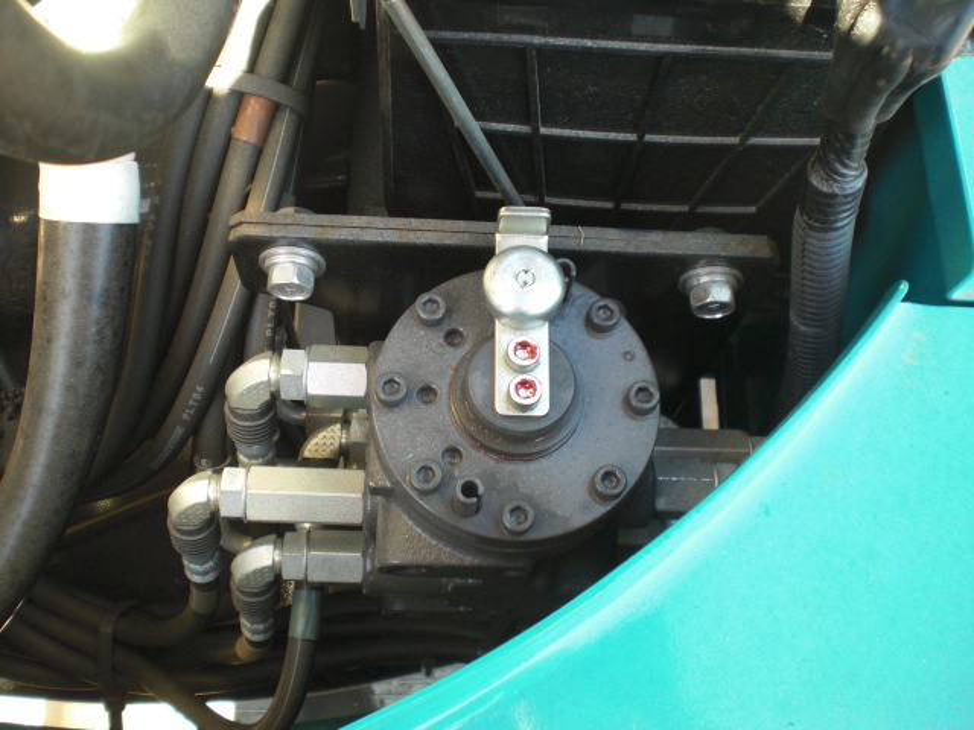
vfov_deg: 37.7
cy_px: 365
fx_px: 1069
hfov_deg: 49.0
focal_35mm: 38
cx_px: 487
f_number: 3.1
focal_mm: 6.3
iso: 200
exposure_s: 1/80
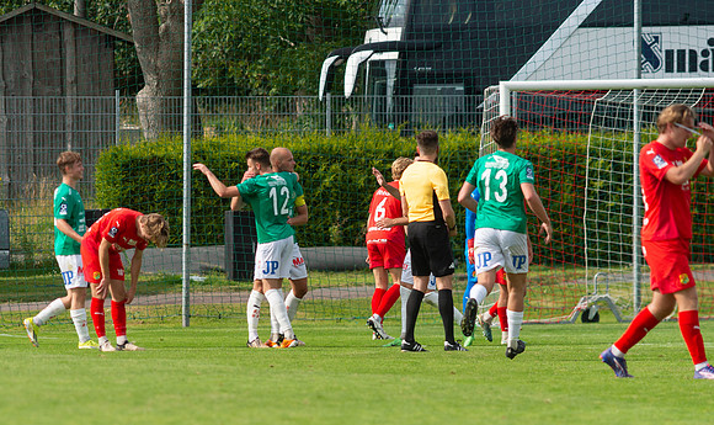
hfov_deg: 3.8
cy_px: 304
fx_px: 10774
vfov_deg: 2.3
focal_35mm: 561
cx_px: 253
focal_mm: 420
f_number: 4.5
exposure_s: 1/1600
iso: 320
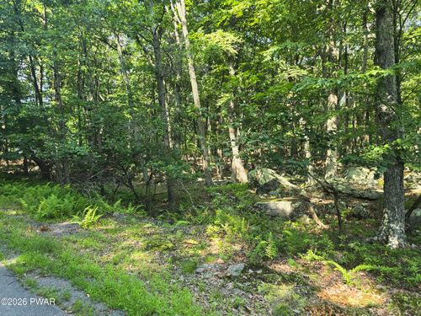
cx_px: 210
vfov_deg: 58.9
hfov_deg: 73.9
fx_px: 280
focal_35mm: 23
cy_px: 158
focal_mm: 6.3
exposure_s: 1/180
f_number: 1.7
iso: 64
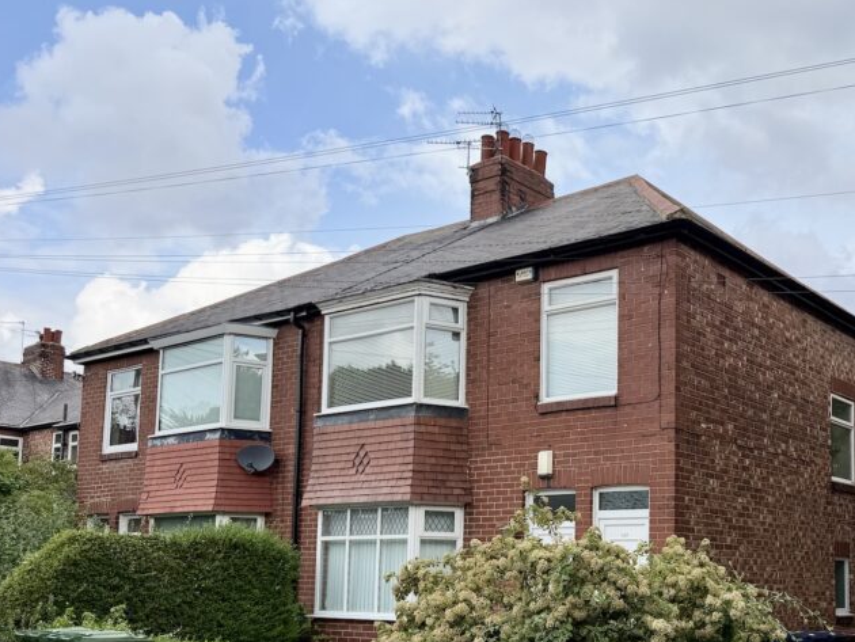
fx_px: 964
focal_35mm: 39
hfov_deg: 46.5
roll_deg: -0.2
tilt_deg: +6.4
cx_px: 616
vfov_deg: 36.1
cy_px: 472
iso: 80
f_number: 1.78
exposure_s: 1/2907
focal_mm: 6.76
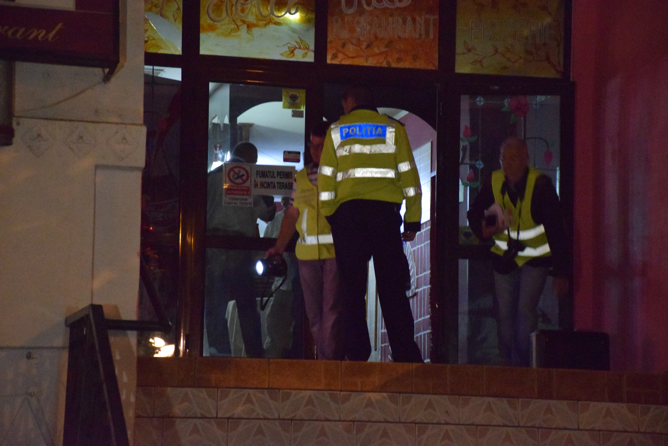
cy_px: 223
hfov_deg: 17.1
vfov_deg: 11.4
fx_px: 2226
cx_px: 334
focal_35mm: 120
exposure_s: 1/30
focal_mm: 80
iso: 12800
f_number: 5.3
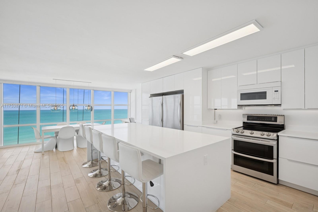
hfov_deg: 96.7
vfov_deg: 73.7
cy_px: 106
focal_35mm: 16
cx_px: 159
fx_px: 141
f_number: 10
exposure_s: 1/100
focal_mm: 16
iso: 200
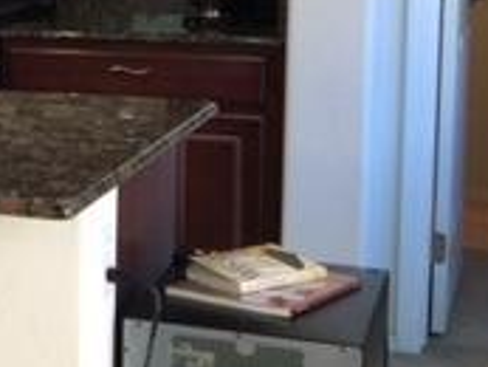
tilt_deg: -7.1
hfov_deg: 16.1
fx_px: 1509
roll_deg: -0.2
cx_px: -327
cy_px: 65
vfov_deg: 13.8
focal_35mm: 107
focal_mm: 4.15
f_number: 2.2
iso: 40
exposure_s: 1/15
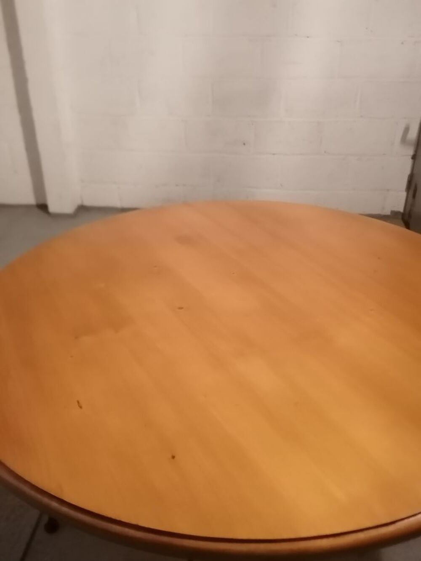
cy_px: 280
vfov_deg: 54.0
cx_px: 210
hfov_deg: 41.8
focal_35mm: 34
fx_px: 551
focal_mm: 4.75
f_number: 1.8
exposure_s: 1/16.7
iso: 1250
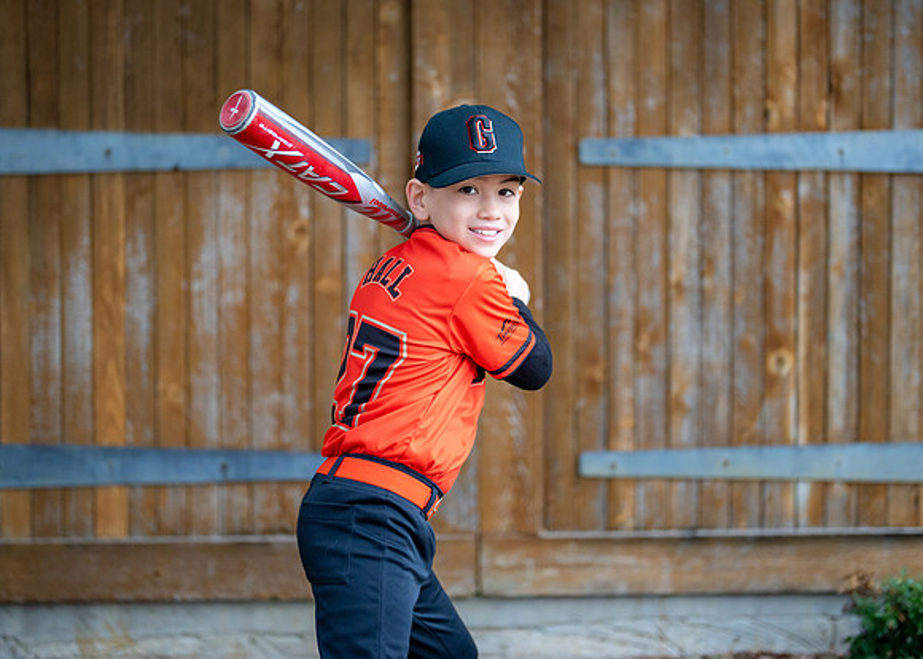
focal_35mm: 65
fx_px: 1709
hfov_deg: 30.2
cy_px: 298
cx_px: 465
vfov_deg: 21.8
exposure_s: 1/640
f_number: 1.2
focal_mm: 50
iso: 500
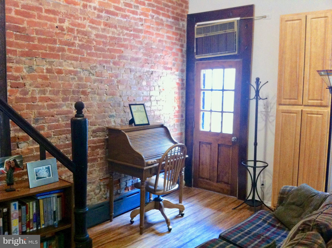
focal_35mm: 35
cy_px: 124
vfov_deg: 40.6
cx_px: 166
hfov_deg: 52.7
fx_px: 335
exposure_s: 1/15
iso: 320
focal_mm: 3.85
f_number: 2.8
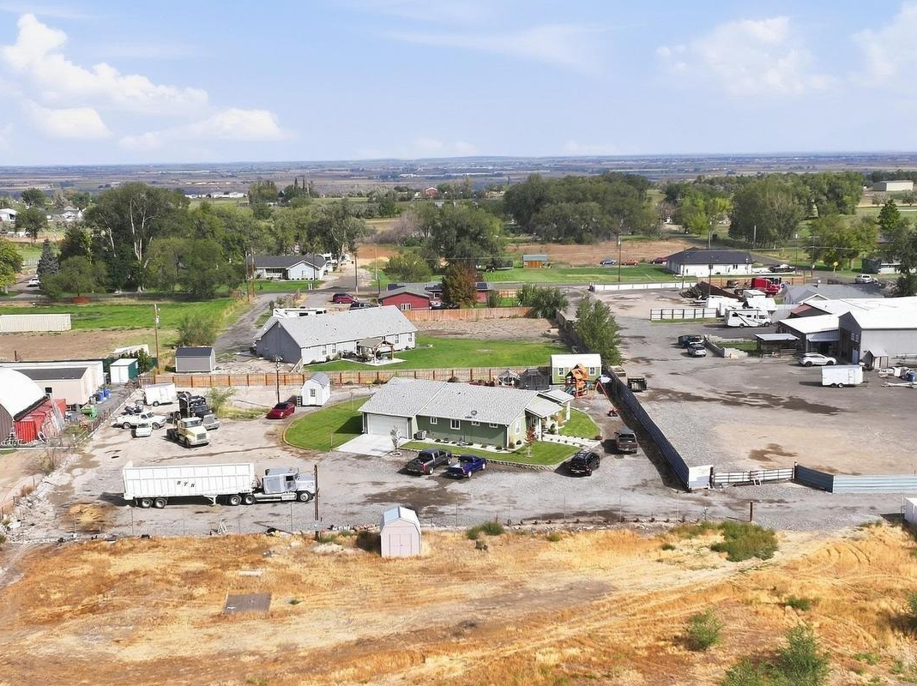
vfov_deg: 31.3
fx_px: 1218
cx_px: 407
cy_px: 431
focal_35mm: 46
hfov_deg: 41.2
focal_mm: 12.3
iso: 100
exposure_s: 1/2500
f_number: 2.8
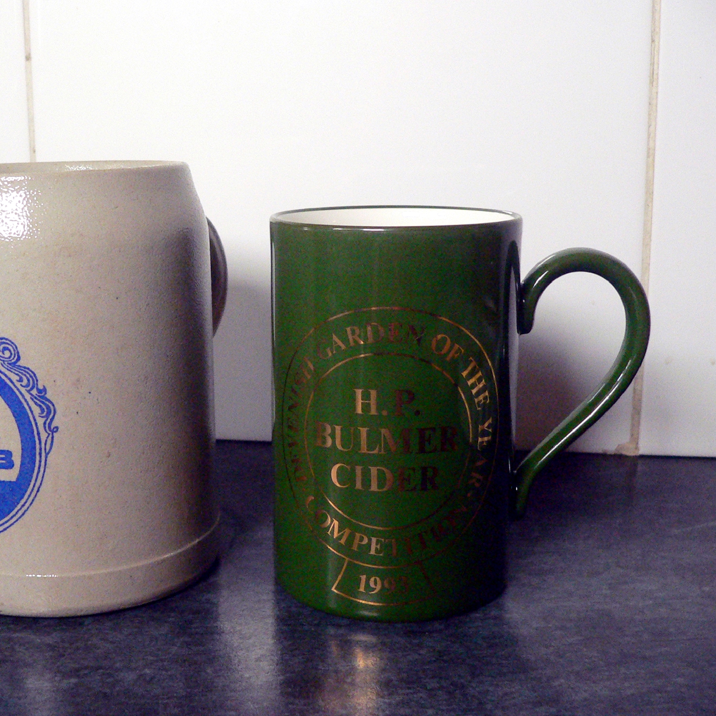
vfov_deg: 39.2
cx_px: 248
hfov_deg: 38.8
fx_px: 1006
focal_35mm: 43
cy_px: 356
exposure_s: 1/60
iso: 400
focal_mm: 6
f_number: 2.8
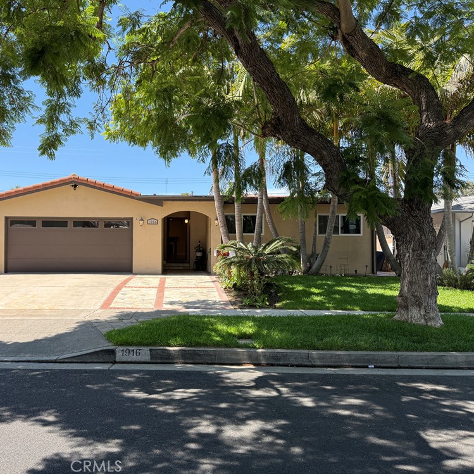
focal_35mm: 29
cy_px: 232
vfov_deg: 55.6
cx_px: 175
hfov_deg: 54.9
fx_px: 449
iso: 100
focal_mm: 6.76
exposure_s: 1/765
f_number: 1.78
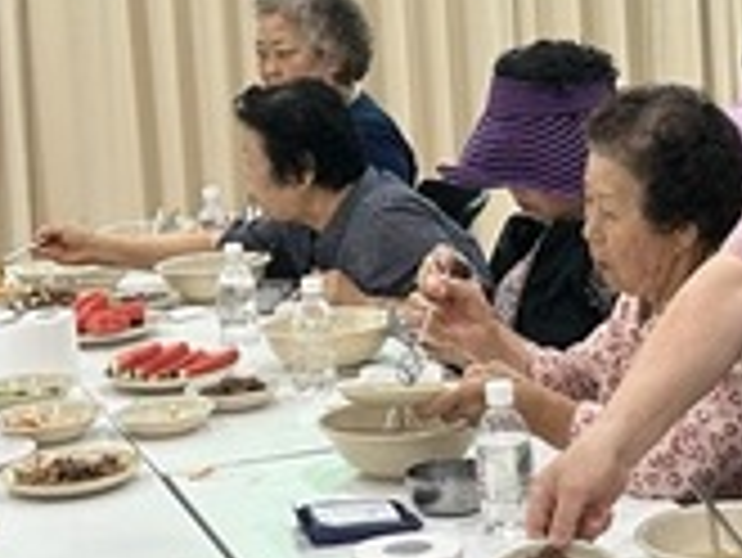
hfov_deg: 19.2
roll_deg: +3.6
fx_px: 2188
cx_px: 445
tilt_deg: -5.1
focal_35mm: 102
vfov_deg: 14.5
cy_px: 146
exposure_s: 1/120
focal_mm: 6.86
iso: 160
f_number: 1.78
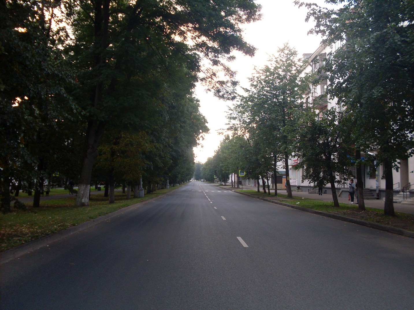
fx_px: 455
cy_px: 155
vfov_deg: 37.7
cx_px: 207
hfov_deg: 49.0
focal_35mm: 38
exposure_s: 1/125
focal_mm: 6.3
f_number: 2.8
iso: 80
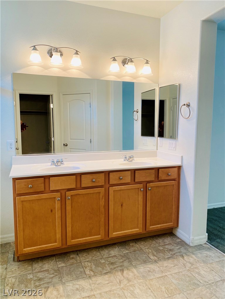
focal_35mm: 26
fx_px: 225
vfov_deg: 67.3
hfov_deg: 53.1
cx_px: 112
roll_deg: -0.6
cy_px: 150
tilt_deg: -5.0
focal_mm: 4.25
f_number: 1.8
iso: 125
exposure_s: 1/120
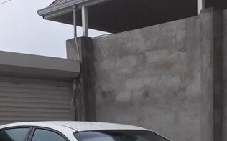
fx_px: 383
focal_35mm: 62
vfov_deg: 19.6
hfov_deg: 32.6
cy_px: 171
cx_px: 156
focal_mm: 3.7
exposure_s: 1/33
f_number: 1.9
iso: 125
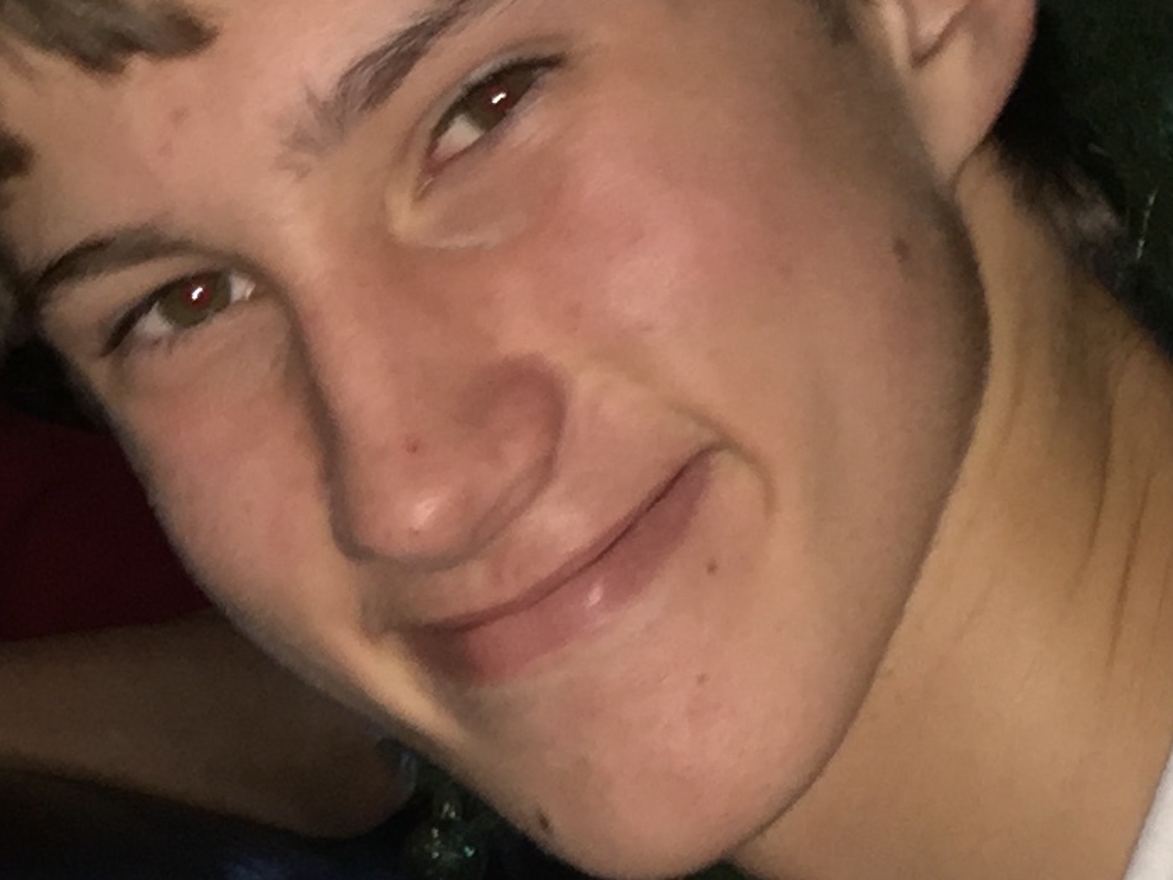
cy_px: 838
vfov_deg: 10.8
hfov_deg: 14.0
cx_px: -285
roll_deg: -0.2
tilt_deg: -8.0
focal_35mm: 136
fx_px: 4609
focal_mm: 4.15
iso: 64
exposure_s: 1/16
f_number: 2.2
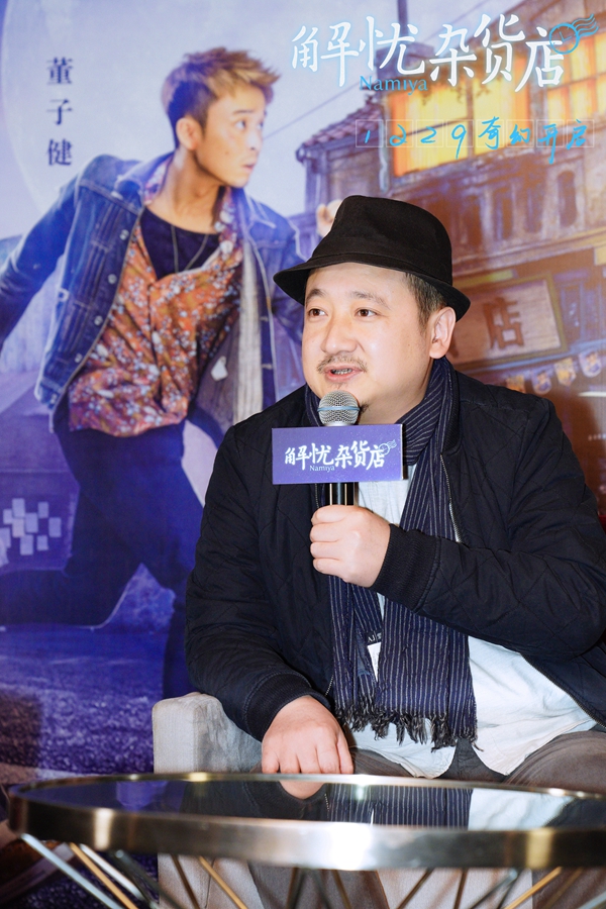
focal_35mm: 105
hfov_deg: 13.0
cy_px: 454
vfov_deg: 19.5
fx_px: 2651
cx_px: 303
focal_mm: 70
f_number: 4
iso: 1250
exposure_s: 1/200
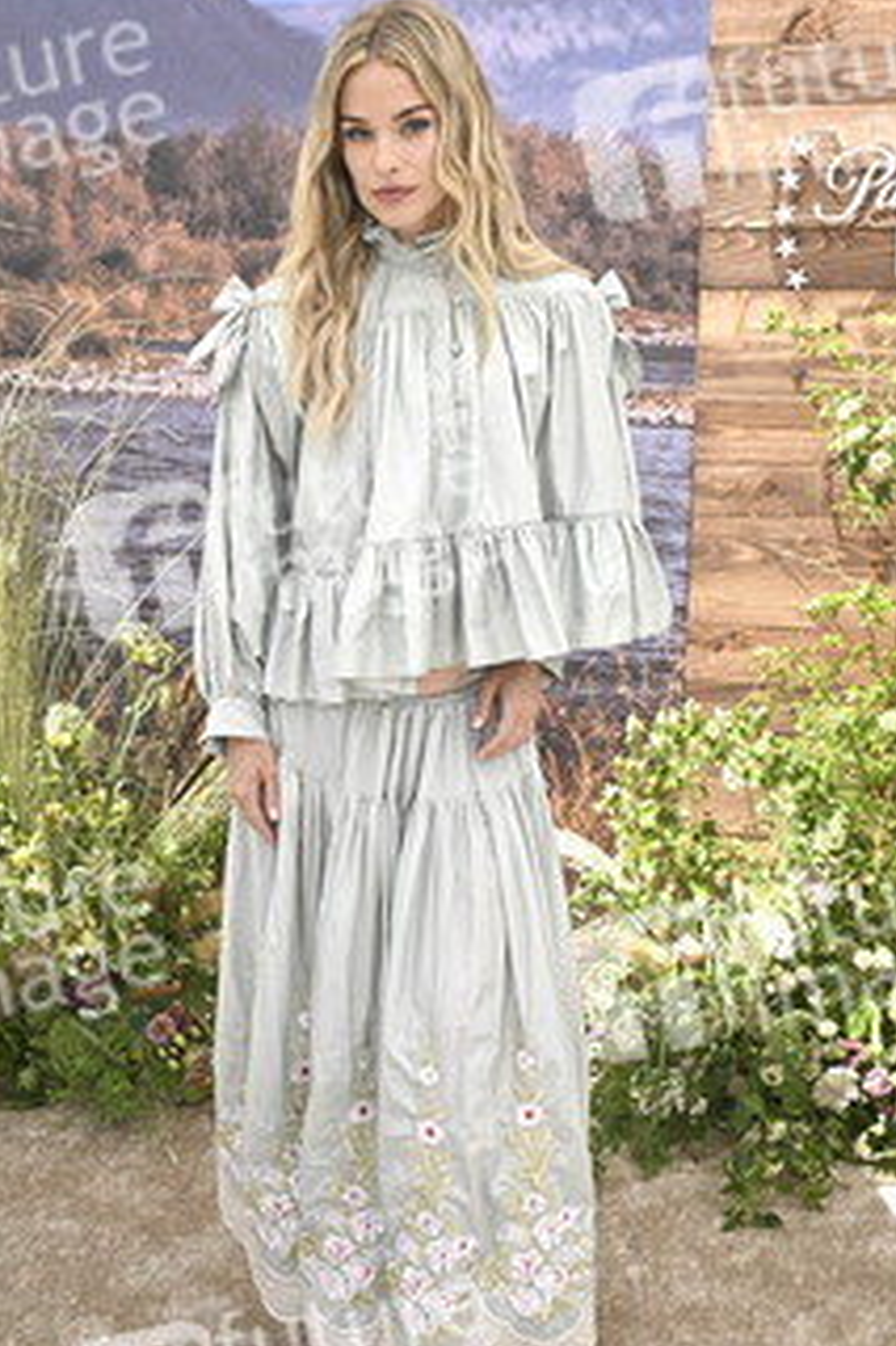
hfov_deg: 29.8
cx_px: 408
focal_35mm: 45
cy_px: 753
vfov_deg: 43.5
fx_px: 1682
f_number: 8
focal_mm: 36
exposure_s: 1/320
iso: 250
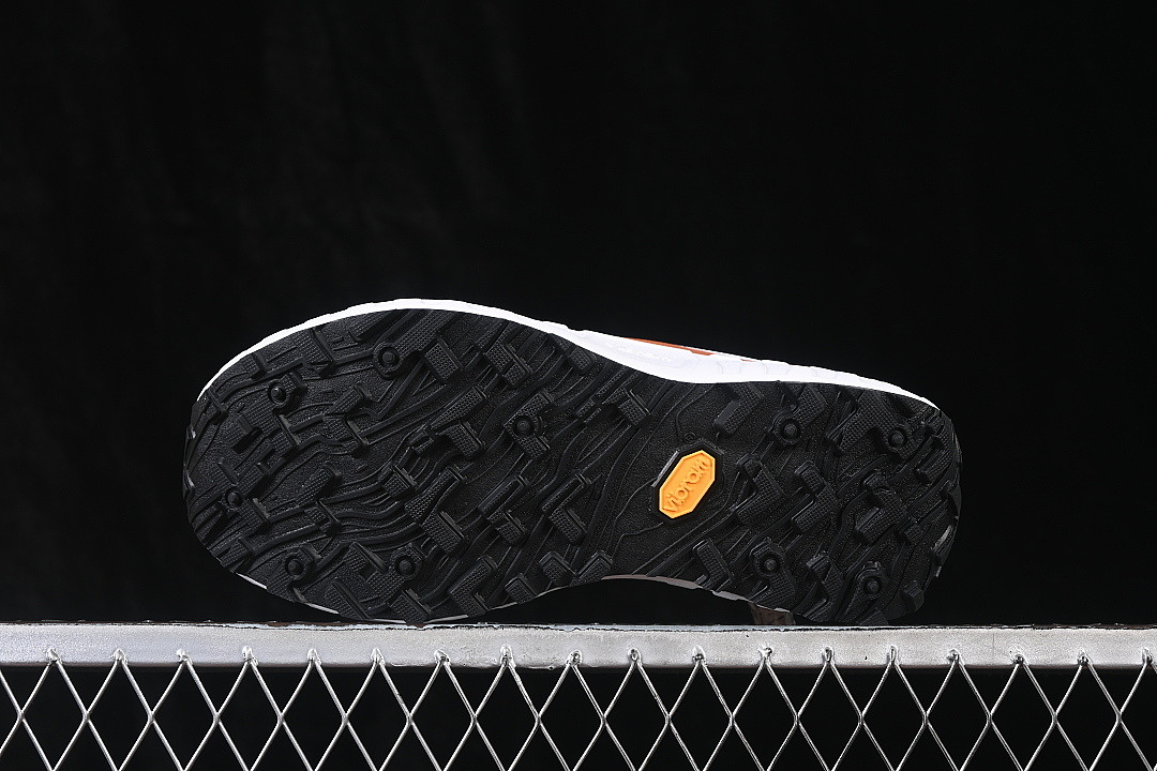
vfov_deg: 18.2
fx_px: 2410
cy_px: 386
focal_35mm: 75
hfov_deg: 27.0
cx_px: 578
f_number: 6.3
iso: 160
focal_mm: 50
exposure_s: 1/60
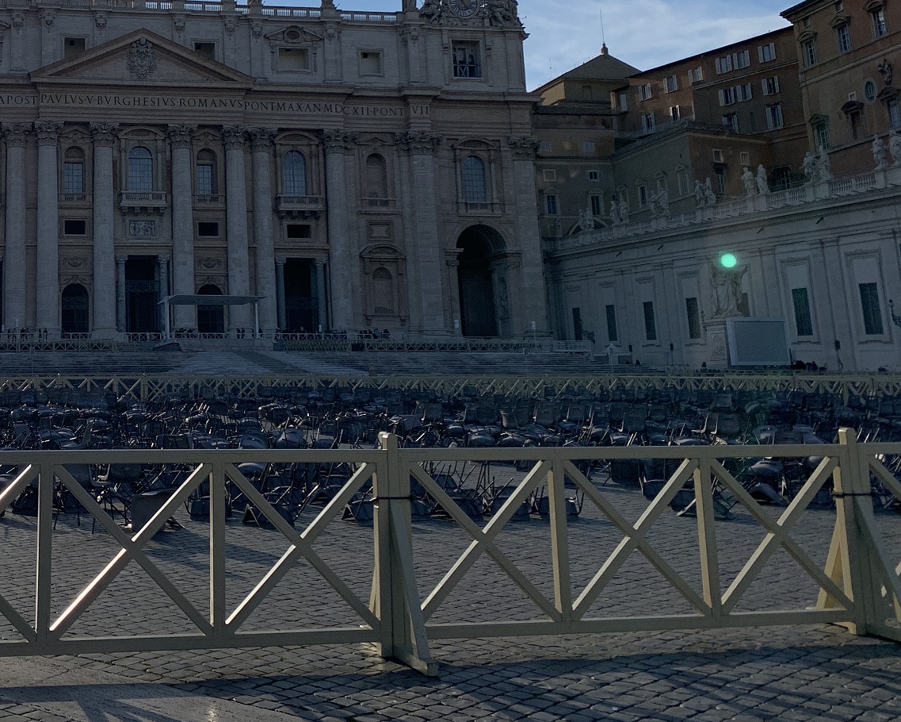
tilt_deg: +13.0
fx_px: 1200
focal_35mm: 45
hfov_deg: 38.8
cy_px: 148
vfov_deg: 32.6
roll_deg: +0.3
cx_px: 120
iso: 25
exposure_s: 1/5405
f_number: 1.8
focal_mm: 4.25
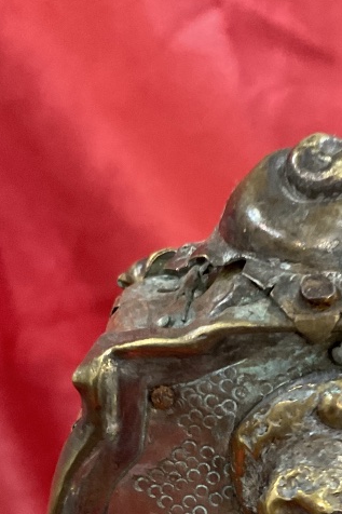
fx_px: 1084
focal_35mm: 76
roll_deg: -1.1
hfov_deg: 17.8
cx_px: 277
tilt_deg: -21.6
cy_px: 557
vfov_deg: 24.9
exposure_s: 1/33
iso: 250
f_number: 1.8
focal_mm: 3
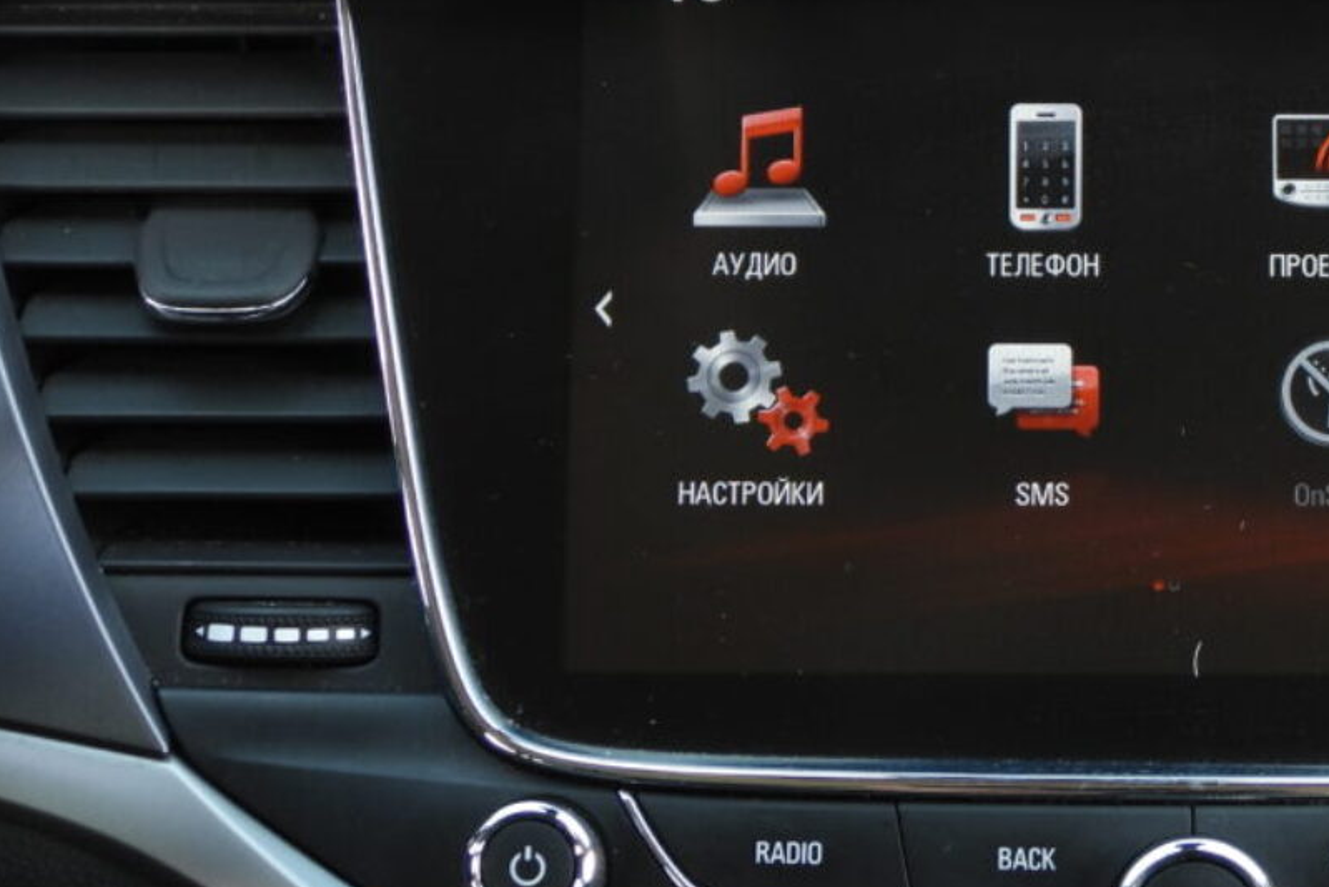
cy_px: 315
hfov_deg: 20.5
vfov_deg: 14.0
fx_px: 3618
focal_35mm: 98
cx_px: 1111
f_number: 3.2
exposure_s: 1/60
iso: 100
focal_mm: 8.5
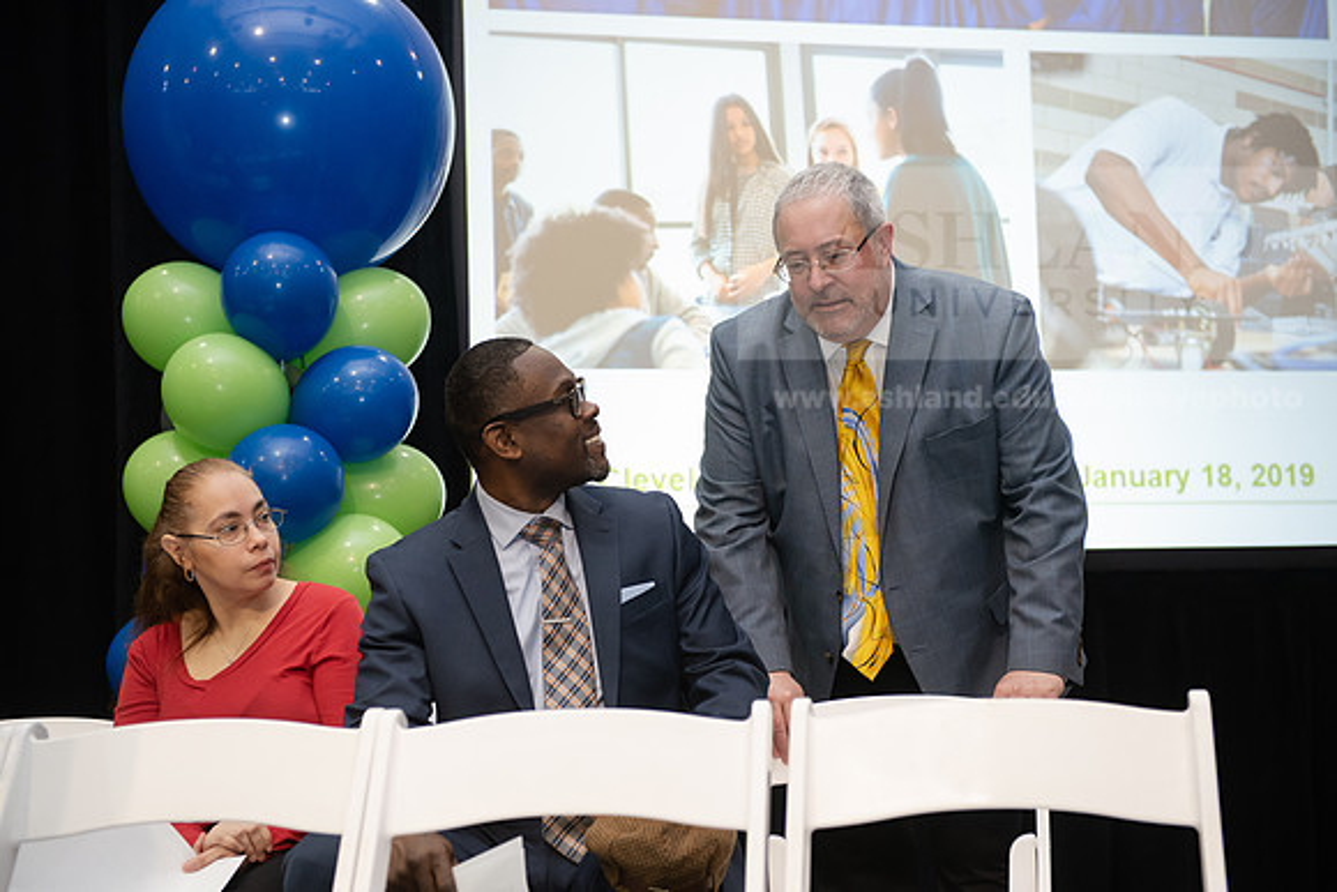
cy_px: 446
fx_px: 2154
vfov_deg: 23.4
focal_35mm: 58
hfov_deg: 34.5
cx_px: 668
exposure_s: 1/160
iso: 1600
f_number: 4
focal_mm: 58
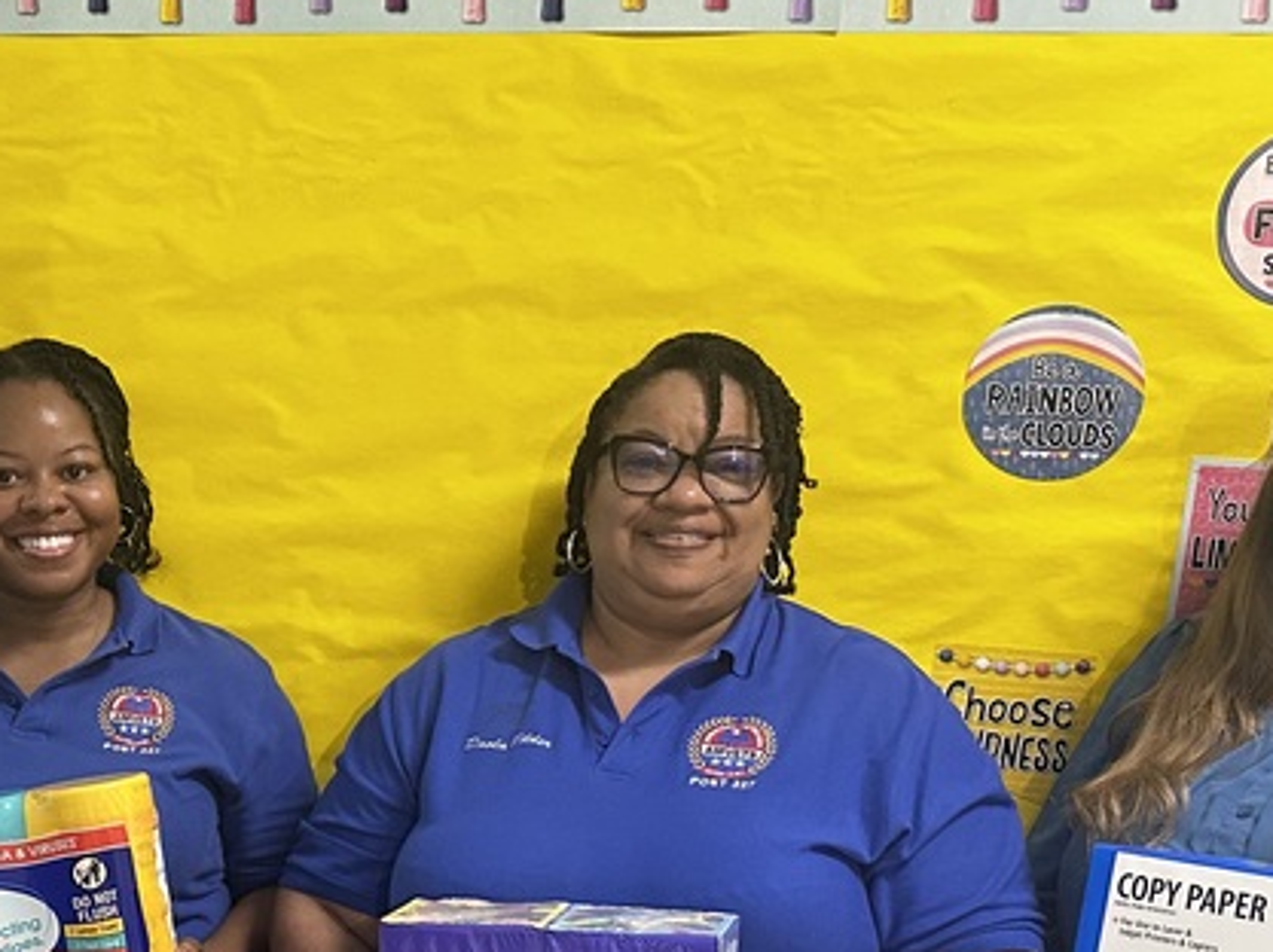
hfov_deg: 31.9
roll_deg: -2.7
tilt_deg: -12.5
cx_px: 253
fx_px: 2168
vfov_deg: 23.8
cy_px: 937
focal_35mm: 59
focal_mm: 6.86
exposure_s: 1/60
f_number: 1.78
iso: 500
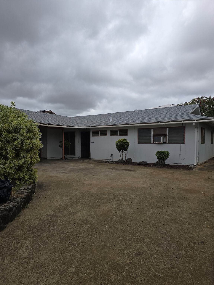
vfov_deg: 71.6
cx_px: 103
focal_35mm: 24
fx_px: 198
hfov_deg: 56.8
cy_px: 148
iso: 12
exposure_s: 1/1189
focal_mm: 6.3
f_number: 1.7
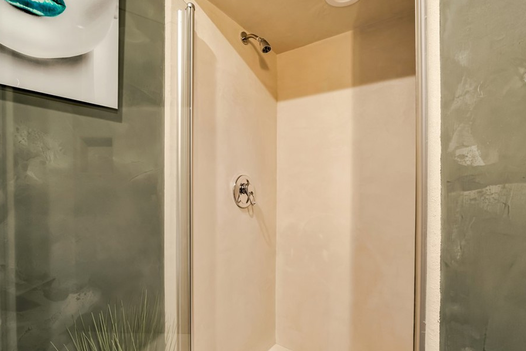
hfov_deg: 96.7
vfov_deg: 73.7
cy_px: 186
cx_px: 271
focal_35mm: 16
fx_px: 234
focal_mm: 14
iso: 400
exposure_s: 4
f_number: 8
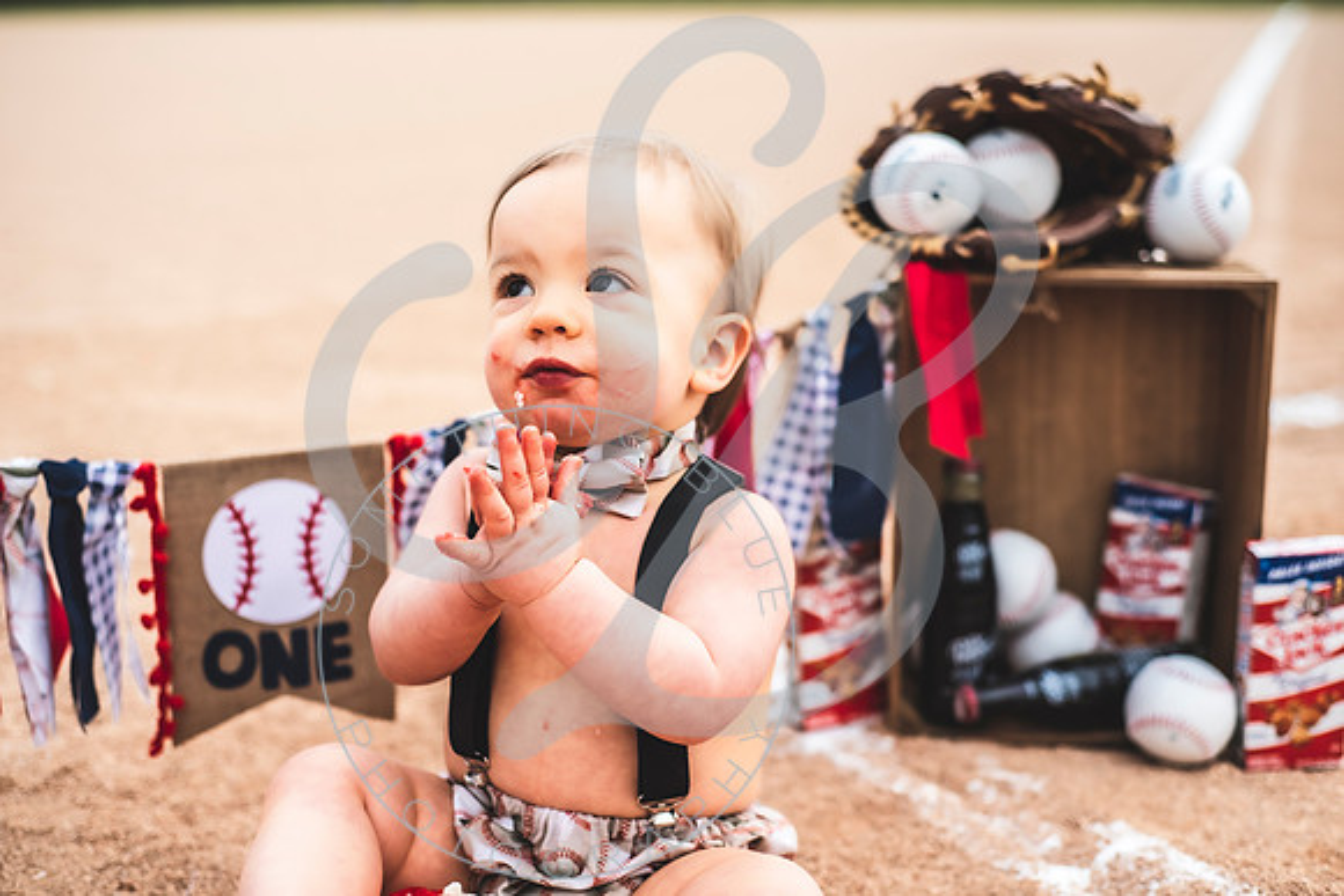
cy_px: 448
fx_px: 1867
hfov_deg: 39.6
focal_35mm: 50
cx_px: 672
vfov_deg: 27.0
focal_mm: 50
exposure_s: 1/400
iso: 100
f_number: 2.8
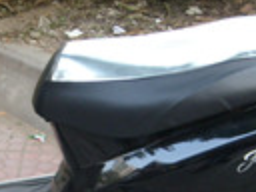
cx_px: 86
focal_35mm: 109
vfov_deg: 13.4
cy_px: 187
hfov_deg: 18.0
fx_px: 806
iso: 100
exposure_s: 1/45
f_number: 2.8
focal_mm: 5.8
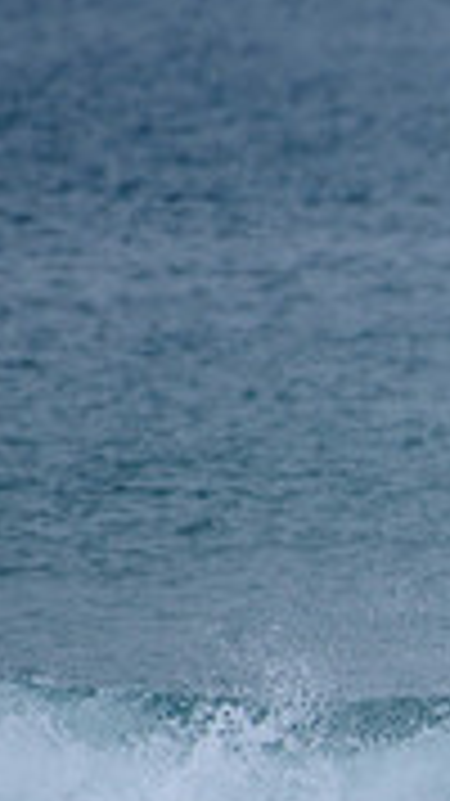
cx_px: 1012
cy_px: 686
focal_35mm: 1641
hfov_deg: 0.7
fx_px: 34843
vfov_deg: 1.3
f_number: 5.6
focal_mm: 480
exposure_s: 1/2000
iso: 320
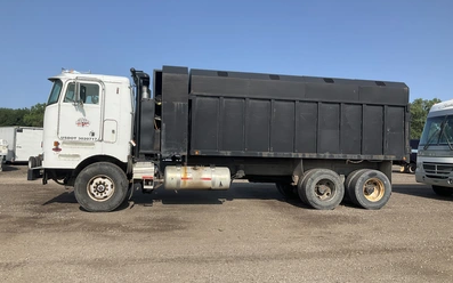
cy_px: 137
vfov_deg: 40.6
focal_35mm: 31
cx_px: 226
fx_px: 383
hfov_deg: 61.2
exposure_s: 1/2058
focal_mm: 3
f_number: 1.8
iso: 25
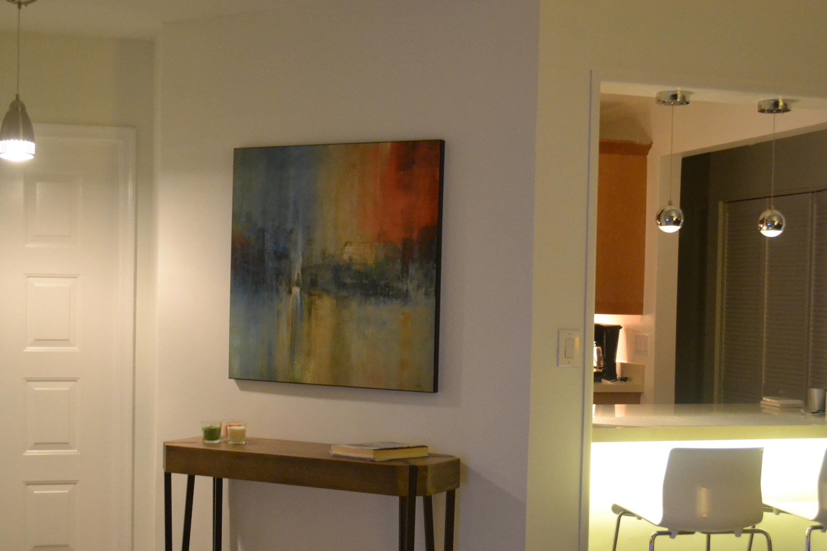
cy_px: 347
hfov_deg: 39.6
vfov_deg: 26.9
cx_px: 370
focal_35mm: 50
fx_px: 1149
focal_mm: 26
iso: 2500
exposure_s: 1/15
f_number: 4.2
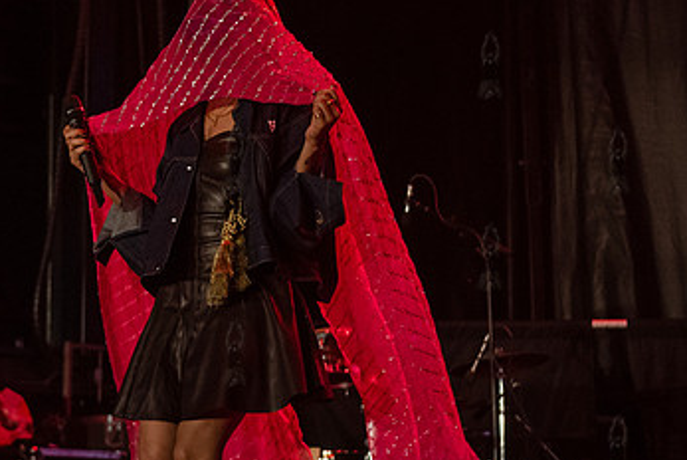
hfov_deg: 17.4
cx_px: 234
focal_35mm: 117
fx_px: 2235
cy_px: 160
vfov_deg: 11.7
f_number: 3.5
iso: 6400
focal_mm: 70
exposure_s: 1/400
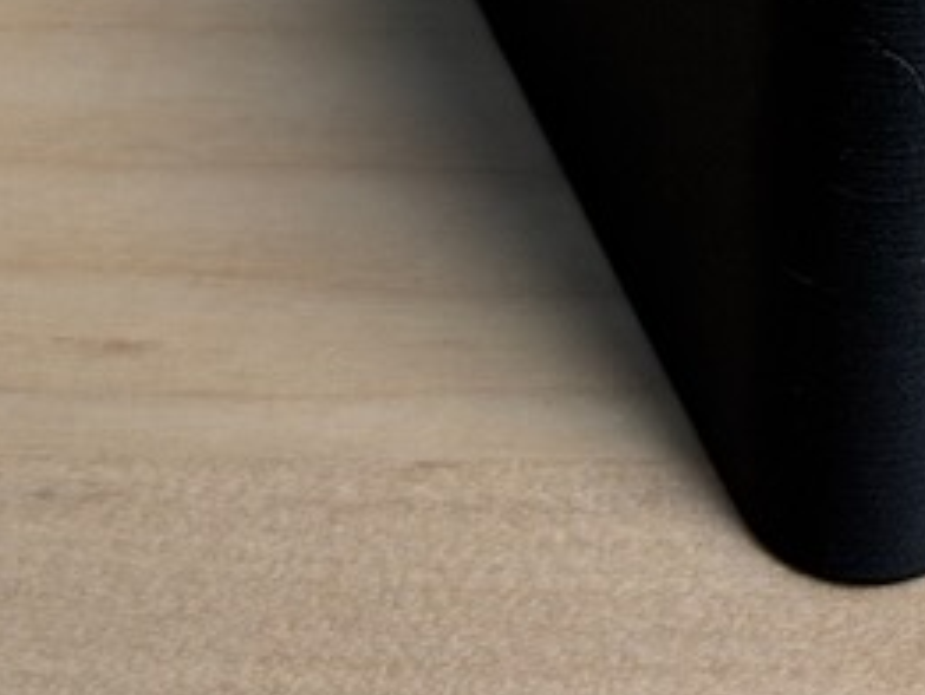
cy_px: -819
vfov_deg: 6.1
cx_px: 1265
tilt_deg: -46.1
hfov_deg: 8.3
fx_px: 6282
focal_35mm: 235
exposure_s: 1/122
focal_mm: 6.76
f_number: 1.78
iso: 64
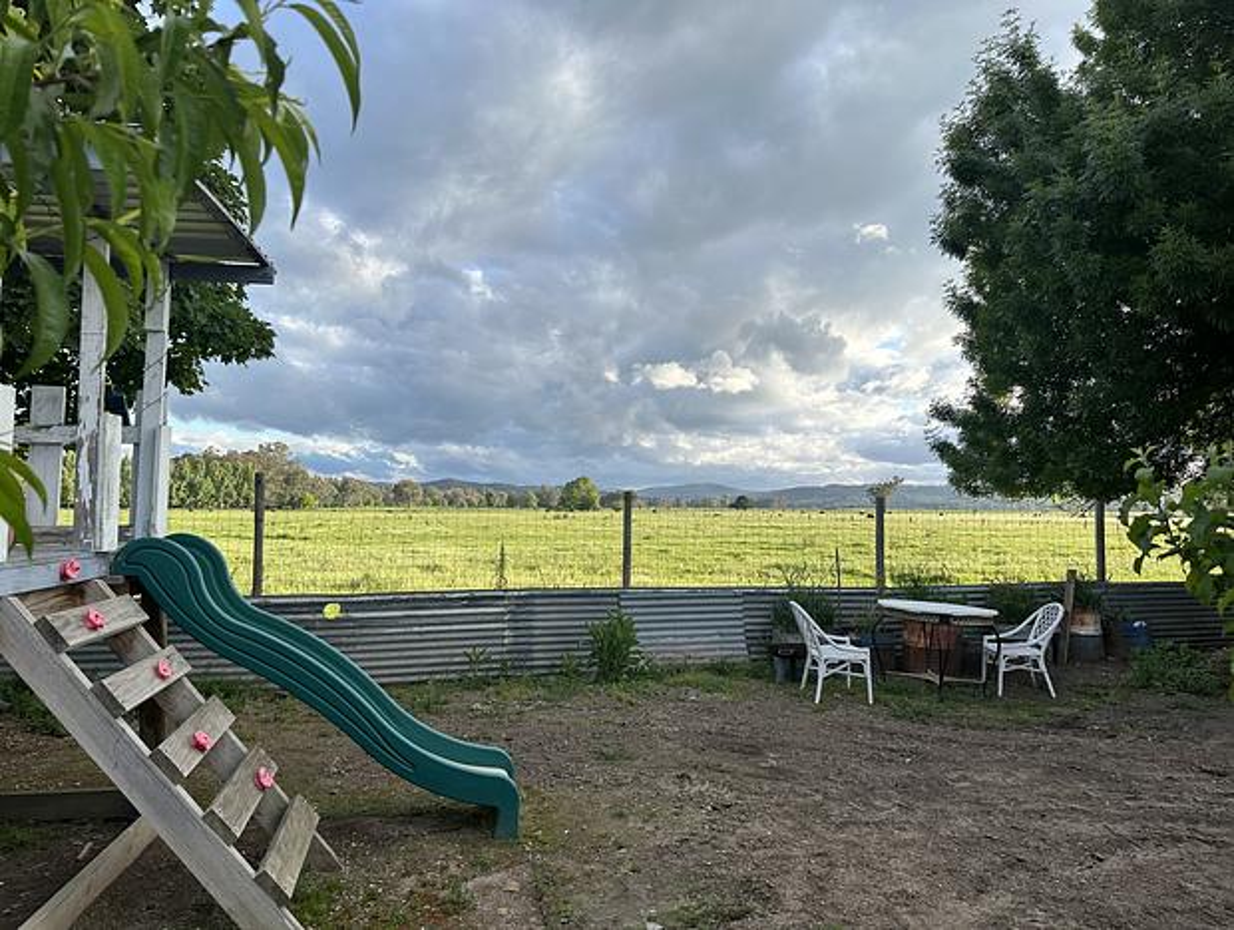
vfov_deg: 56.9
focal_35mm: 24
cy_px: 465
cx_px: 617
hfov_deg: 71.5
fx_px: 857
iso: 80
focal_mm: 6.86
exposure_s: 1/1639
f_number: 1.78
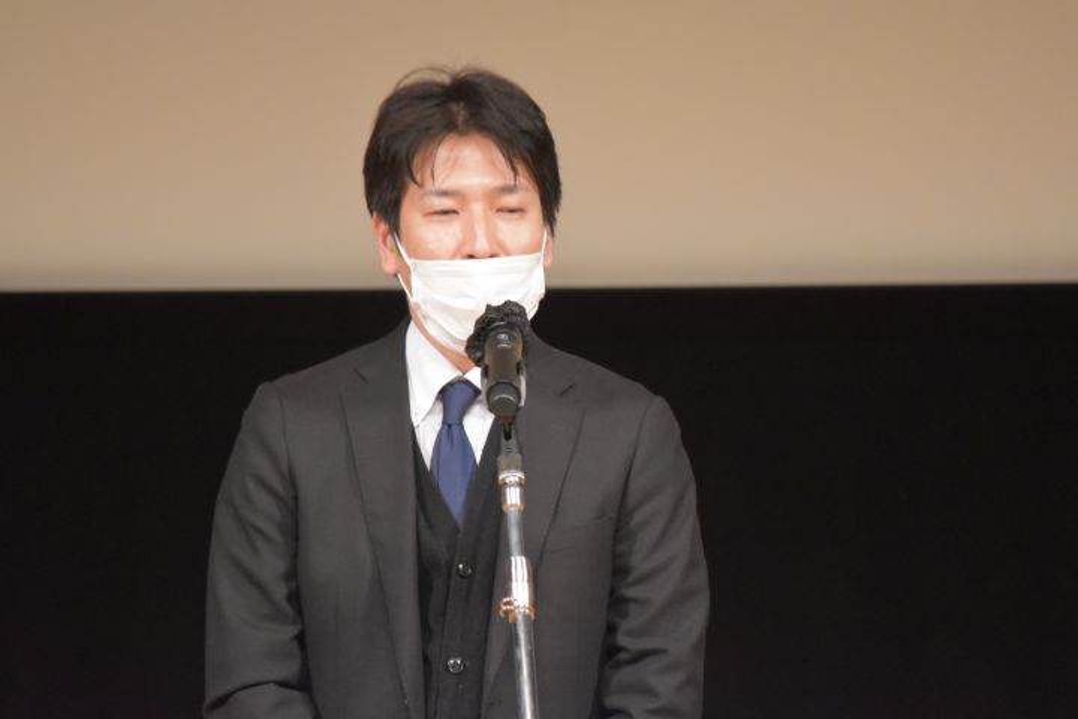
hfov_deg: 4.6
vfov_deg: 3.1
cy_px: 360
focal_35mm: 450
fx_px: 13474
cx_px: 539
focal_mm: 300
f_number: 5.6
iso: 4500
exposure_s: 1/125
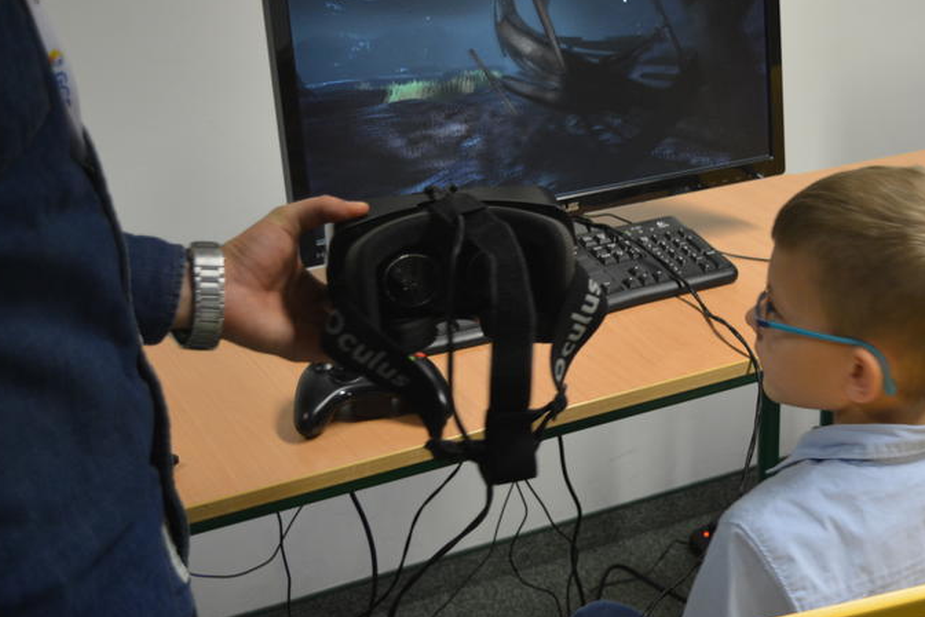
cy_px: 331
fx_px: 1663
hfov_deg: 30.7
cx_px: 670
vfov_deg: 21.0
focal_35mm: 65
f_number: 4.2
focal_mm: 29
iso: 800
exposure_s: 1/50
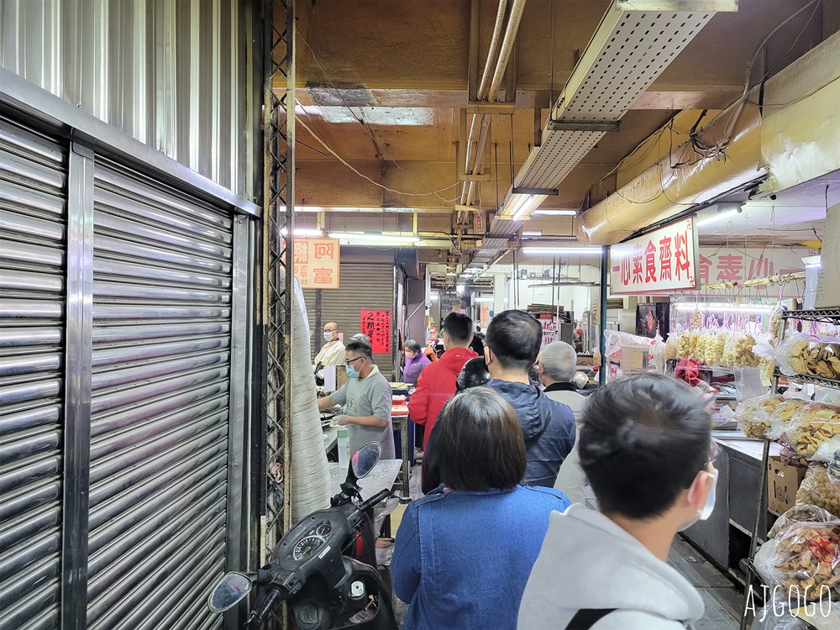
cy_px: 315
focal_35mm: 26
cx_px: 420
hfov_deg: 67.3
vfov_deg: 53.1
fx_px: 631
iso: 500
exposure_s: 1/30
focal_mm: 5.4
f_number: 1.8
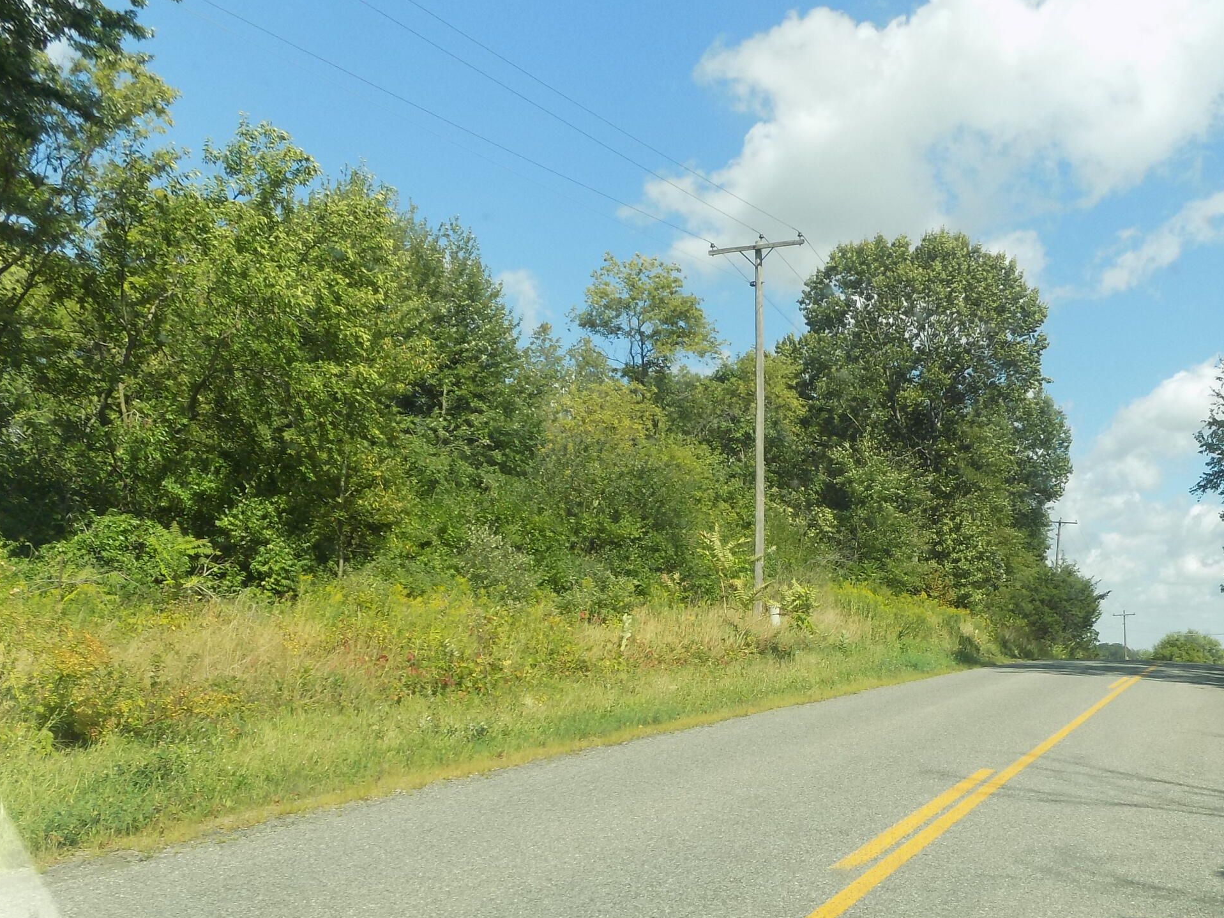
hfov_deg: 51.0
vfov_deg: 38.9
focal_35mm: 36
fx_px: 1273
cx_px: 735
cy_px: 661
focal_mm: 4
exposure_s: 1/500
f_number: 3.1
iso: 80
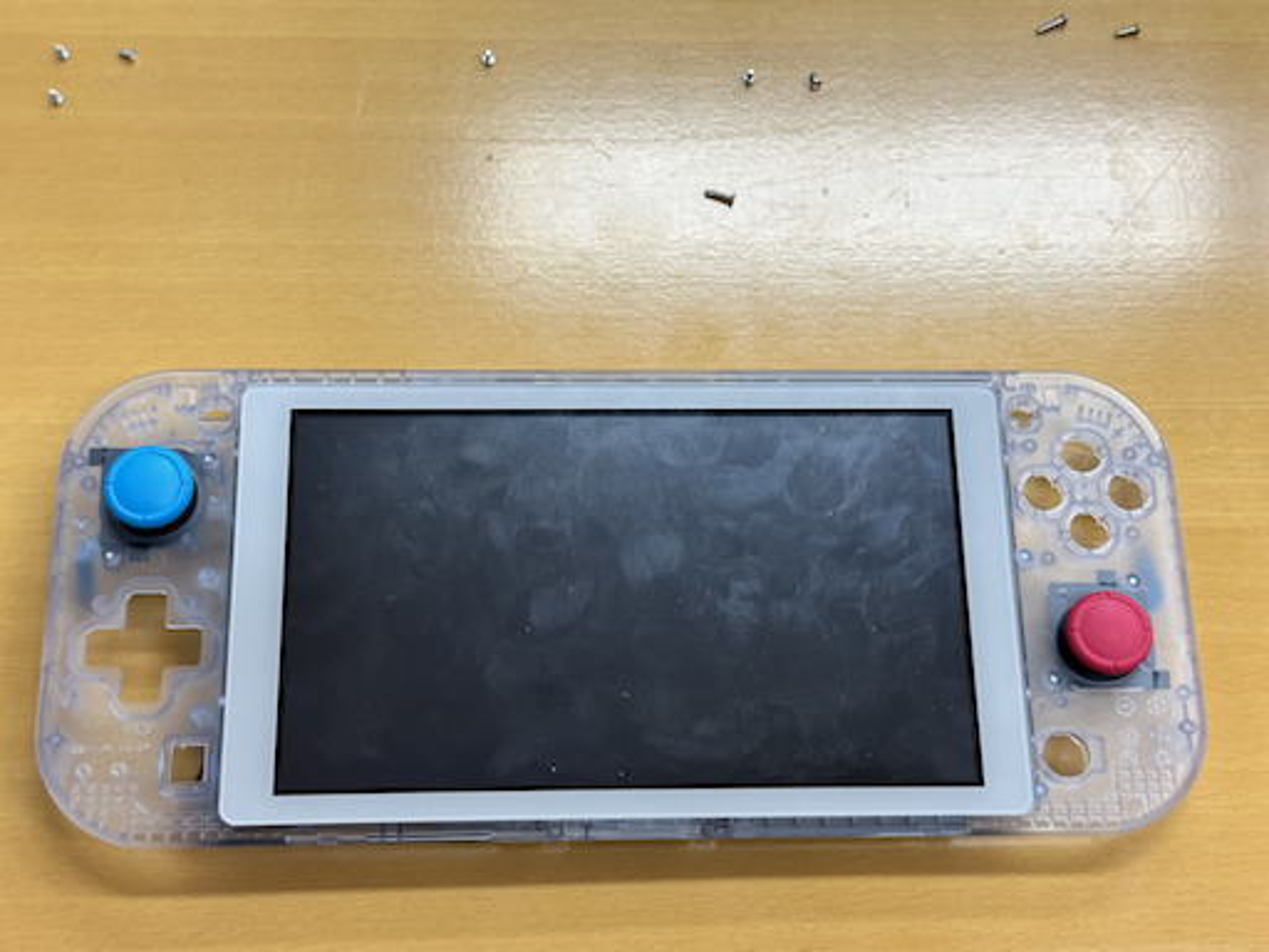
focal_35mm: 48
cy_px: 476
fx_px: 1760
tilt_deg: -71.8
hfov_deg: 39.7
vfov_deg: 30.3
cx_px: 634
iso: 64
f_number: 1.78
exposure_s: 1/100
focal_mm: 6.86
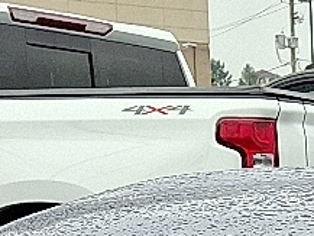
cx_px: 858
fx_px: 1670
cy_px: 586
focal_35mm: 184
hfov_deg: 9.1
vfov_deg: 7.5
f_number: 1.8
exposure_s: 1/333
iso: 25
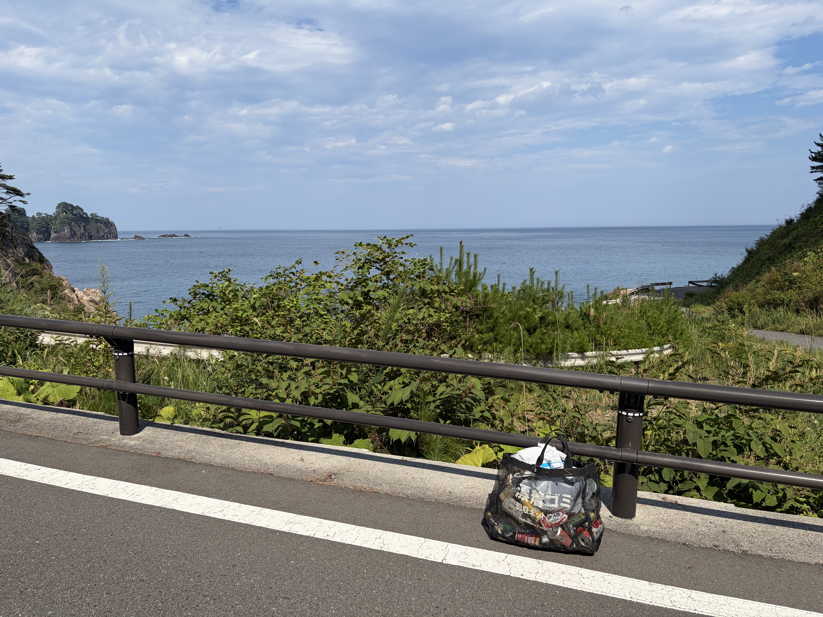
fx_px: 618
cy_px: 308
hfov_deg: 67.3
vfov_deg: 53.1
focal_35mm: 26
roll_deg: +1.0
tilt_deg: -7.0
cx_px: 412
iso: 50
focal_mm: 5.96
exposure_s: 1/4608
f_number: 1.6
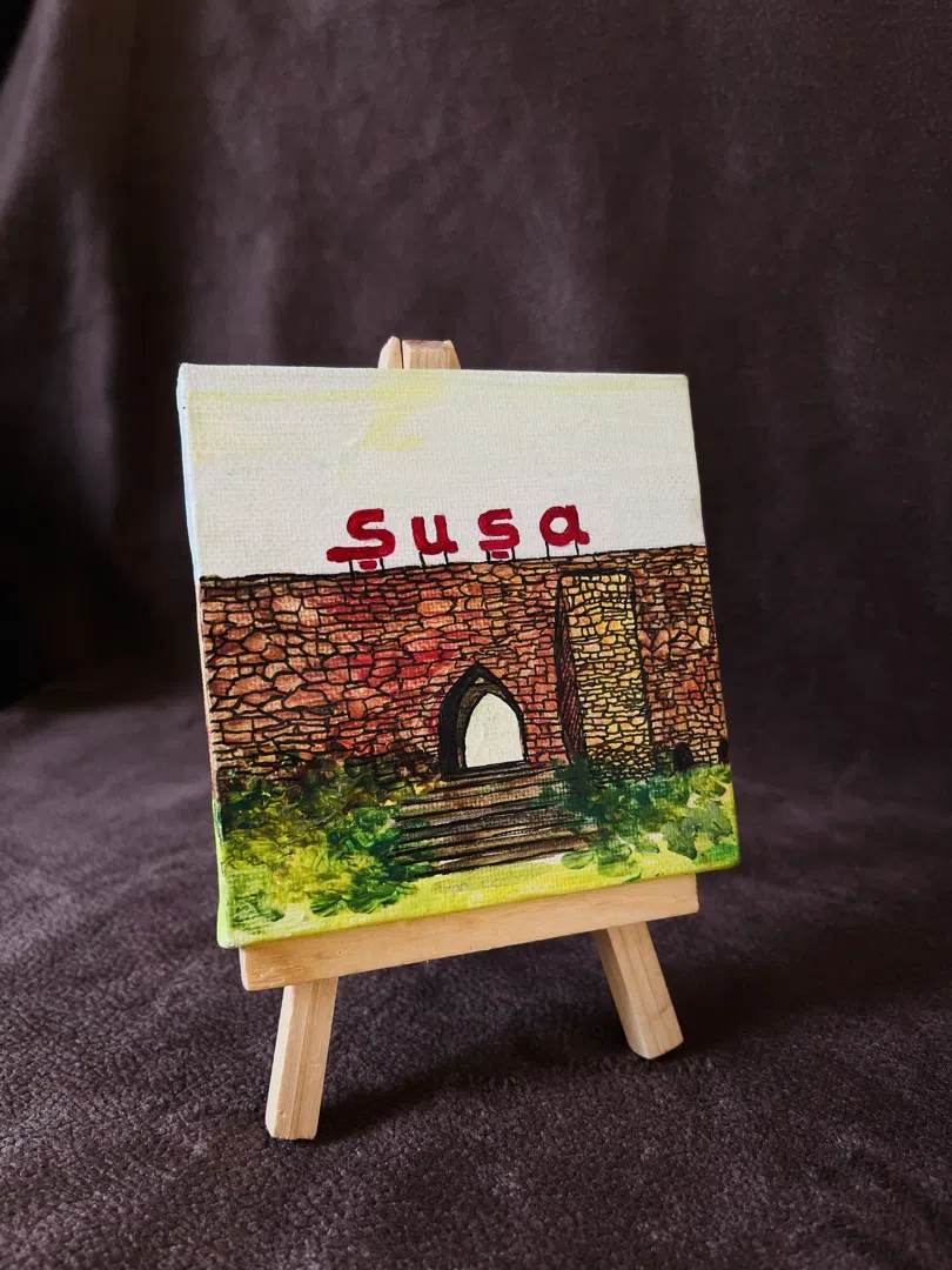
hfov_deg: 54.9
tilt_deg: -13.1
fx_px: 917
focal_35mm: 25
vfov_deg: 69.4
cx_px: 476
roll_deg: -0.6
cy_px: 635
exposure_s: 1/121
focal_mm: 5.1
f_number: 1.6
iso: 80
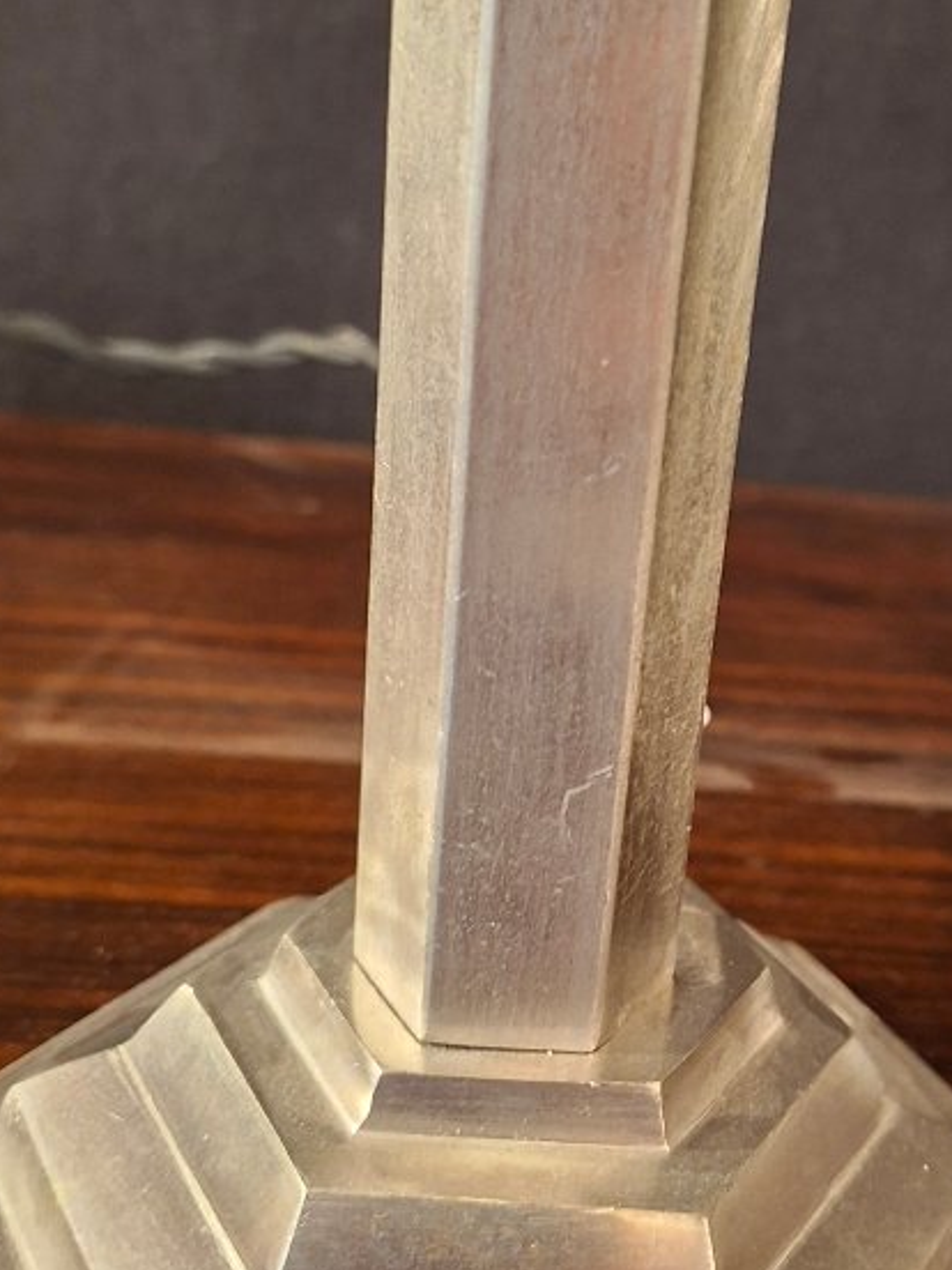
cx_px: 724
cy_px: 566
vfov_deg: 38.1
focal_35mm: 50
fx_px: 1833
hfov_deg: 28.6
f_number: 1.8
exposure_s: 1/40
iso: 320
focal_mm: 5.54
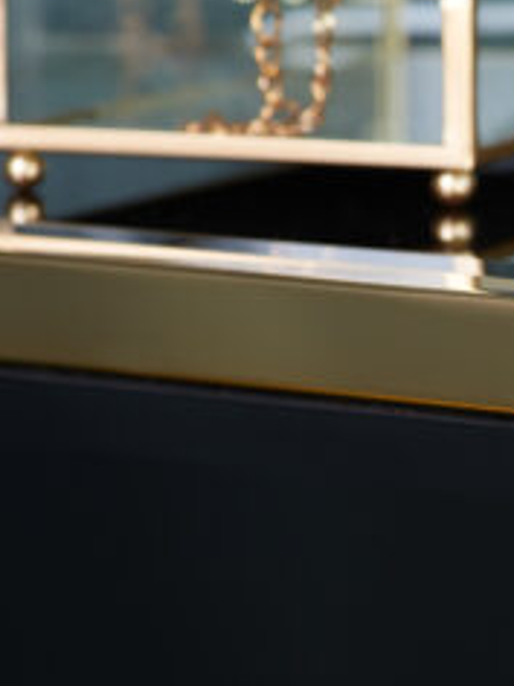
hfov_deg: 6.7
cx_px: 755
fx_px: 4356
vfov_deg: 9.0
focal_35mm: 220
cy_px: 372
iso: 100
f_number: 10
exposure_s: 1/125
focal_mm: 90
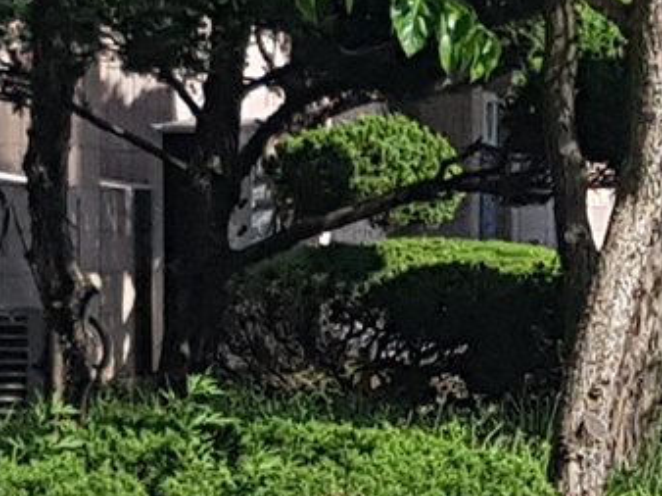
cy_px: 506
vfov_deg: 18.6
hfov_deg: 23.7
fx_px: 1472
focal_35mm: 77
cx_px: 740
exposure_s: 1/2216
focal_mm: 4.2
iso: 50
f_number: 1.7
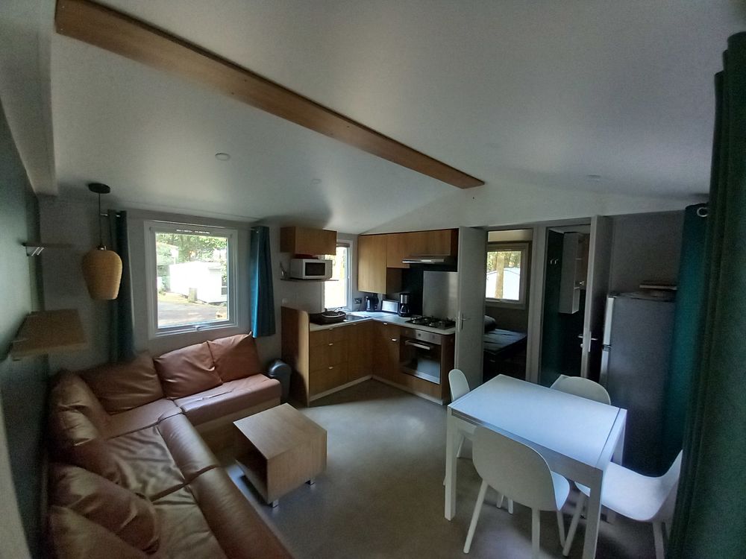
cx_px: 373
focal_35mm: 13
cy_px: 280
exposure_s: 1/25
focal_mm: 1.13
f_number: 2.2
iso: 320
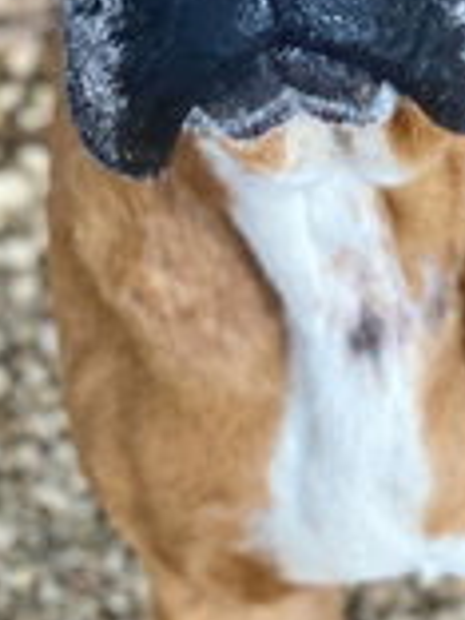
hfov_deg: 6.7
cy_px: 340
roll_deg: +5.7
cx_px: 374
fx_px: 3976
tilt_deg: -44.4
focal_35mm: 222
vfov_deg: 8.9
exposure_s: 1/104
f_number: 2
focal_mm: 6
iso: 250
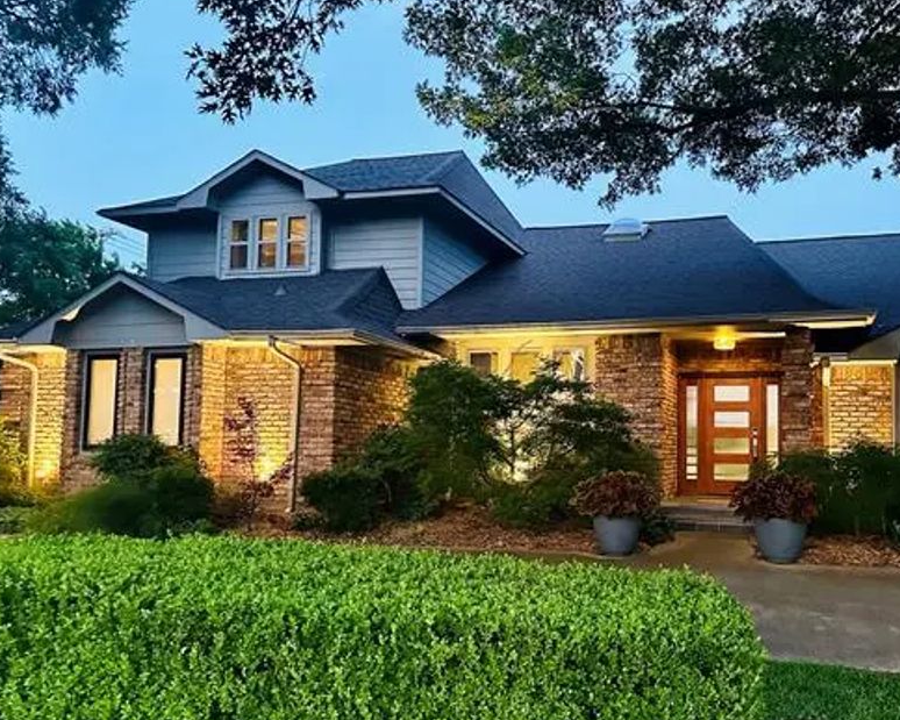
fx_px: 826
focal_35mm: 31
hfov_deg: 56.3
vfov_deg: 47.0
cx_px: 578
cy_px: 397
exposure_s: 1/40
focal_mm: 6.86
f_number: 1.78
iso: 1000
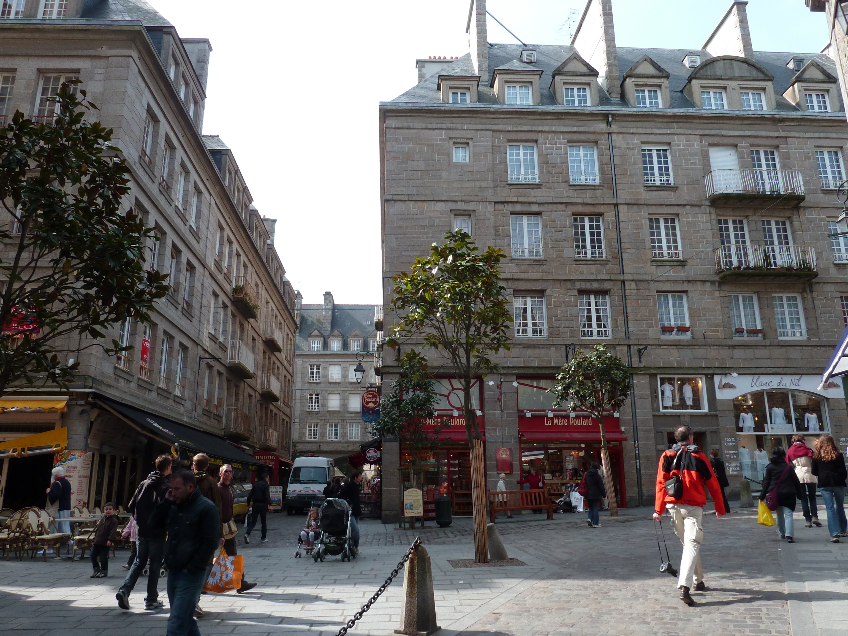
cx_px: 413
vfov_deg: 51.3
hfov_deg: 65.3
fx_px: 661
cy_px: 310
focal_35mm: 27
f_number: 4
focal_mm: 4.1
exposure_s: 1/200
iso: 80
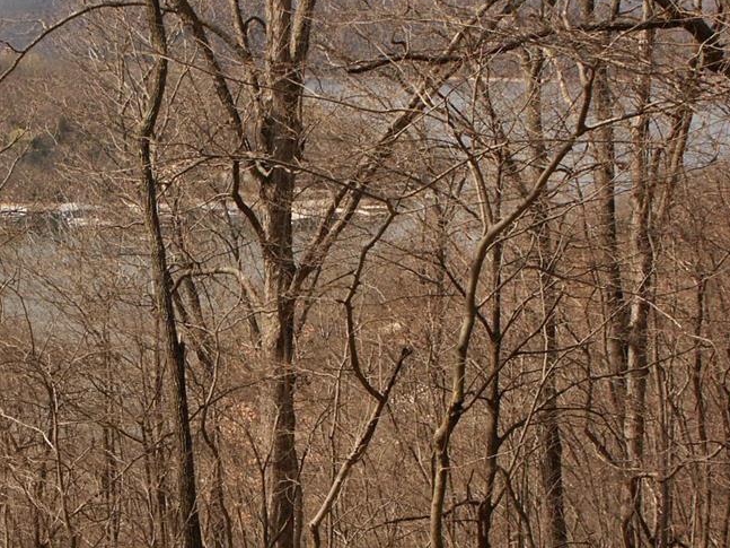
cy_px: 224
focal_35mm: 106
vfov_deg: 14.0
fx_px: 2235
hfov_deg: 18.4
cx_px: 196
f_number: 6.7
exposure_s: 1/350
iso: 100
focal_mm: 16.75
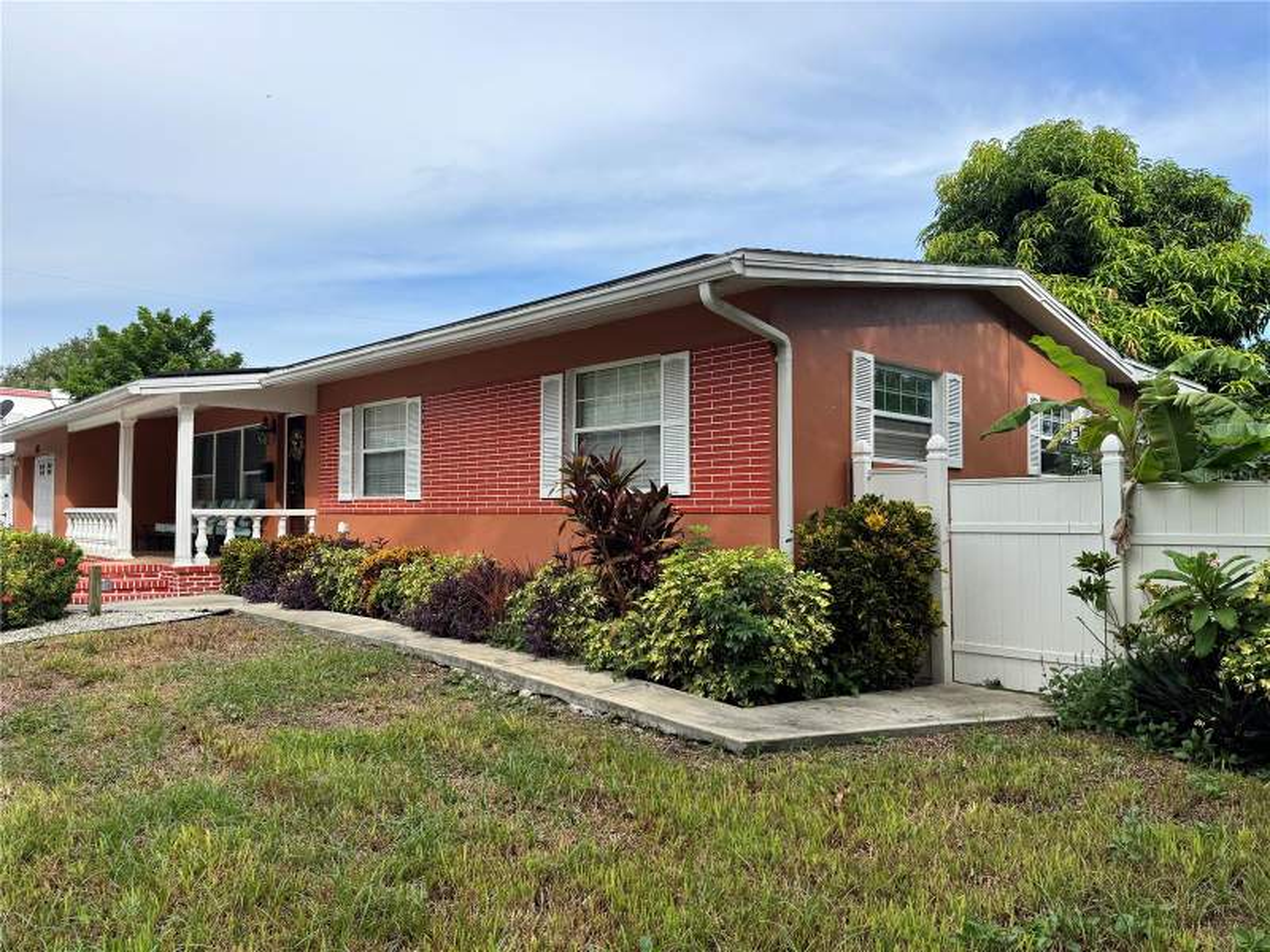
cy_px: 476
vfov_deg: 56.8
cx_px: 635
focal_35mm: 24
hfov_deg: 71.6
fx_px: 881
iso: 80
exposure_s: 1/3096
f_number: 1.78
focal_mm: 6.76
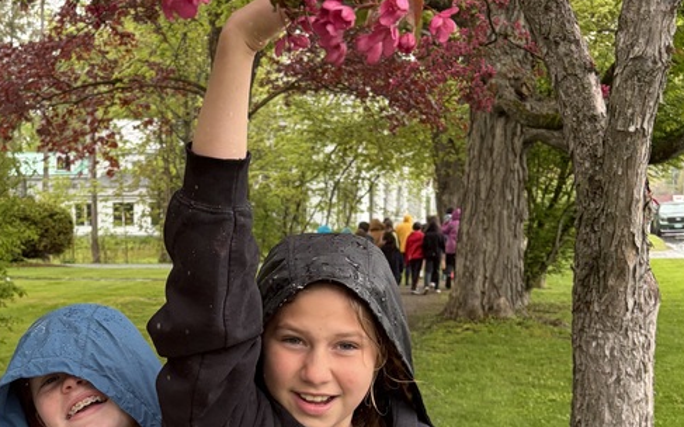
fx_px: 1081
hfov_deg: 34.3
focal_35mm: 58
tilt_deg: -6.5
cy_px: 360
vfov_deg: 22.0
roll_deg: +2.8
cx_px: 164
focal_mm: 5.96
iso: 50
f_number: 1.6
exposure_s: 1/257
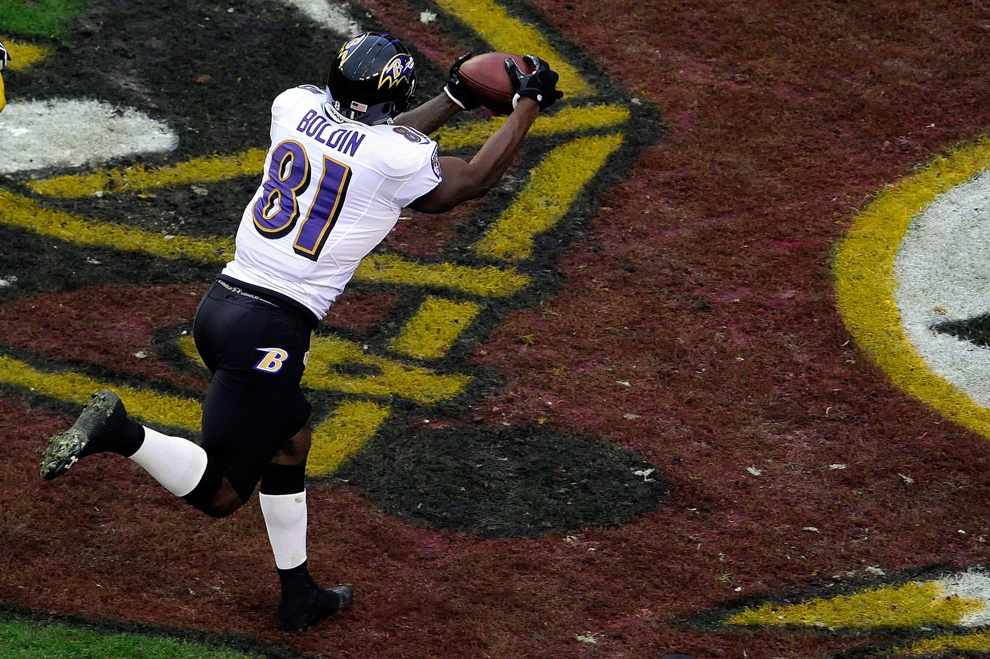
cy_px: 330
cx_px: 495
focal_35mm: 600
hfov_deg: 3.4
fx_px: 16489
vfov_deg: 2.3
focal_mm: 600
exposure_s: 1/1000
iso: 2000
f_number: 5
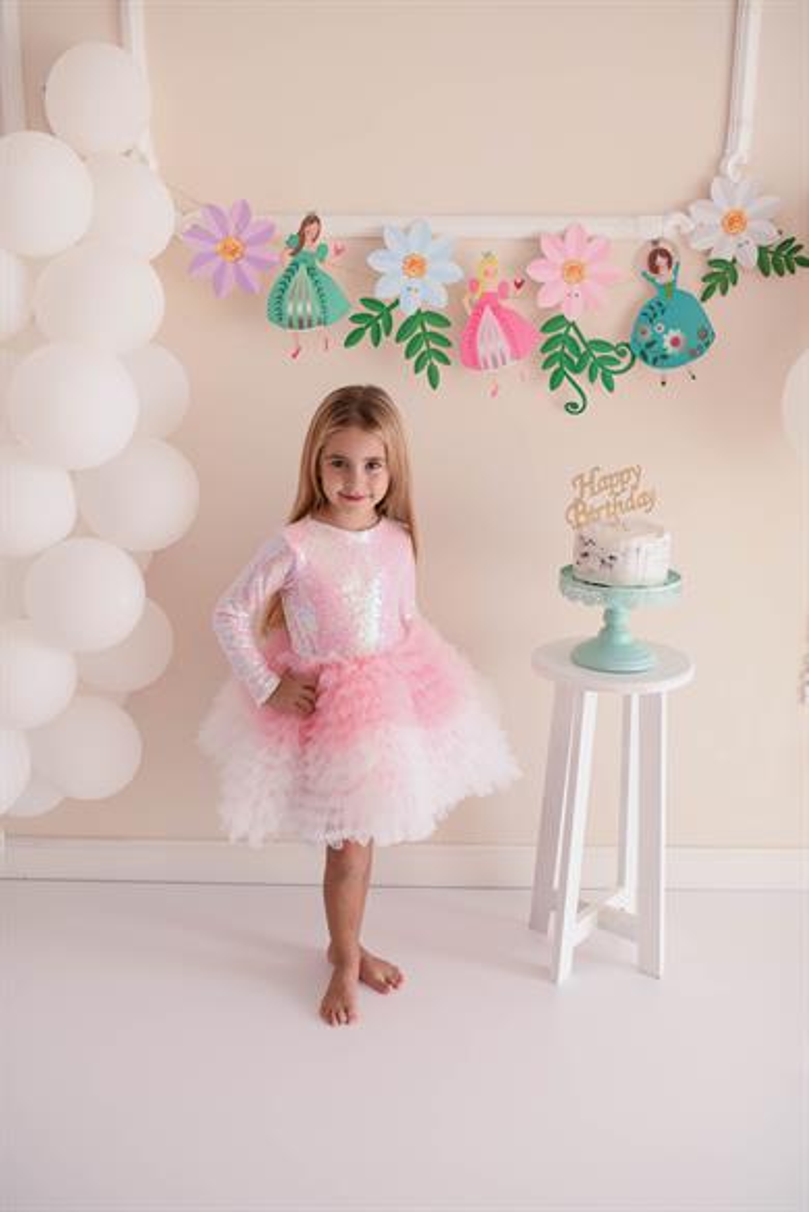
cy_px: 606
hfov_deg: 37.9
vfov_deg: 54.4
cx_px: 404
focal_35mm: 35
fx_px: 1178
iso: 100
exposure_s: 1/250
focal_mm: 35
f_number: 2.2
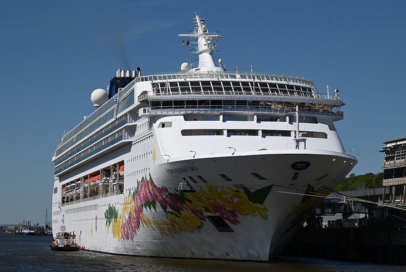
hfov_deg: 21.4
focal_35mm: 95
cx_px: 203
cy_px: 136
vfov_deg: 14.4
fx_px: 1072
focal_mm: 95
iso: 100
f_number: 9
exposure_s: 1/640
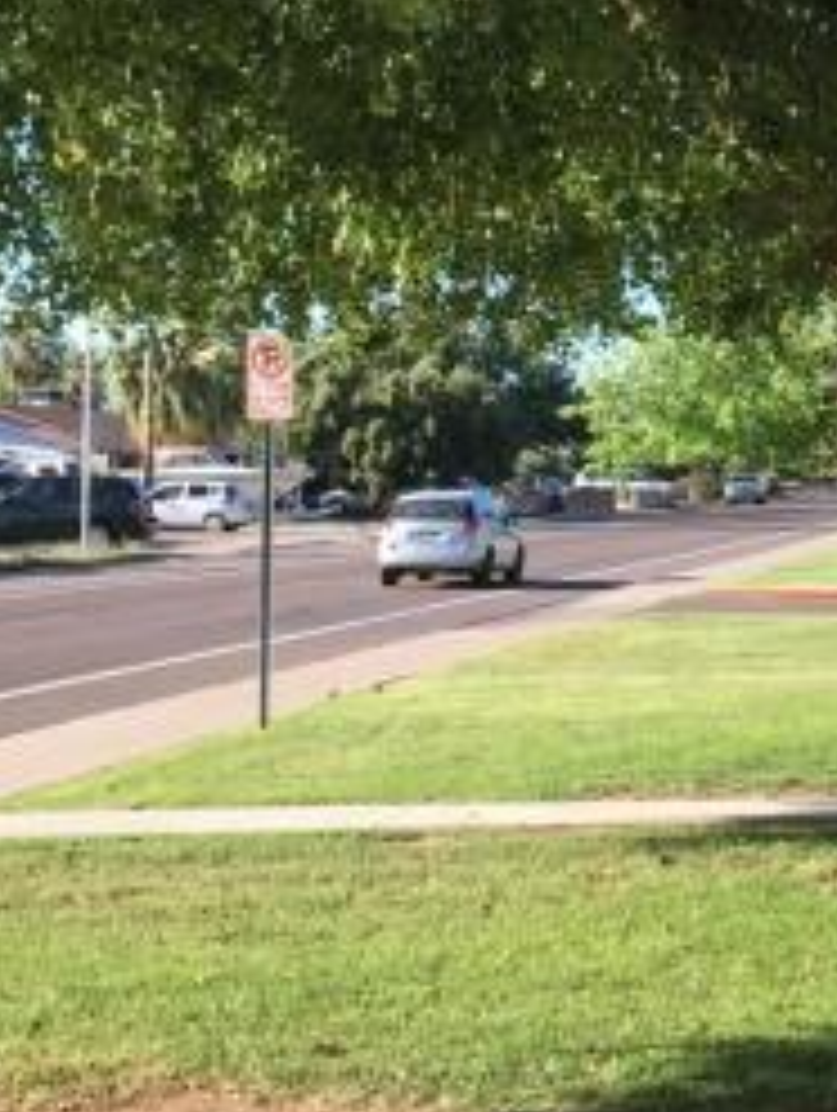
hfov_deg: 15.8
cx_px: 994
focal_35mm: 90
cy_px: 261
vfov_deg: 21.5
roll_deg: +0.0
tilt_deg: +4.5
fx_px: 2894
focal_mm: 4.15
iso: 25
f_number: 2.2
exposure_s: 1/466
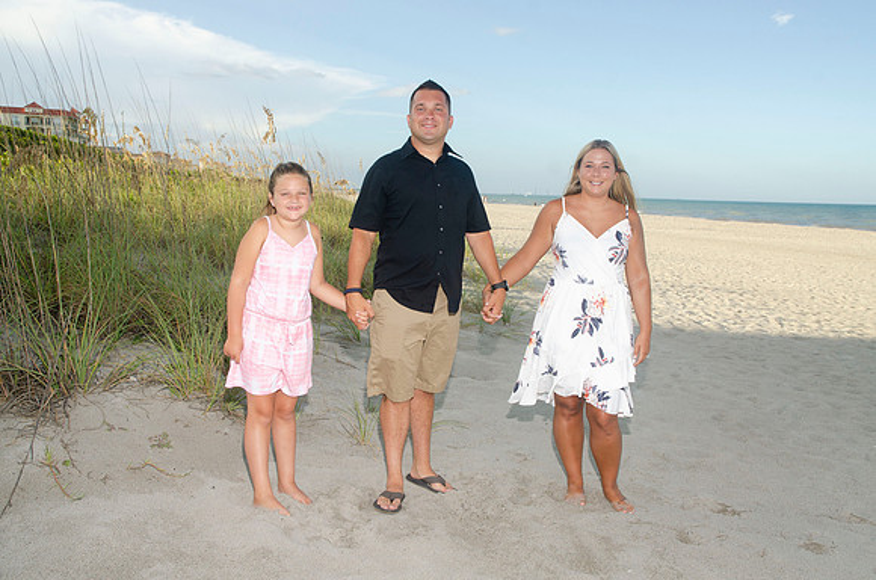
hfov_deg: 53.2
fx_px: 874
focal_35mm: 36
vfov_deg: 36.7
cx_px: 438
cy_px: 290
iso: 100
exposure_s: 1/250
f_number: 8
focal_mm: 24
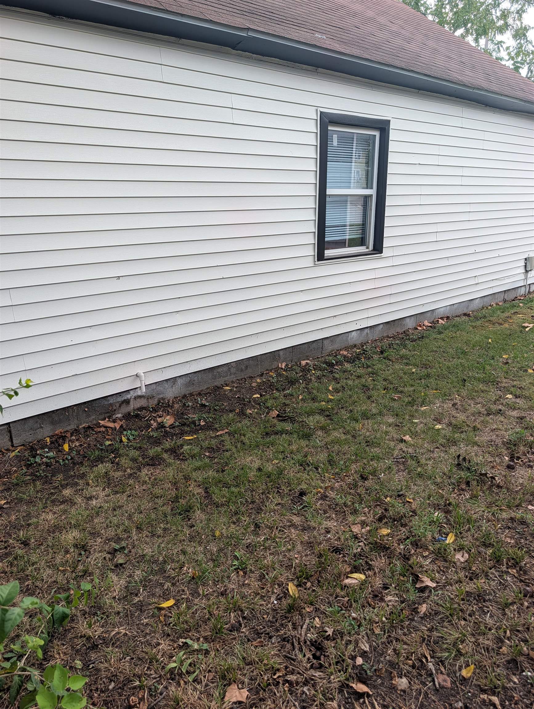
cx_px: 267
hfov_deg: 56.9
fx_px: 493
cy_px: 354
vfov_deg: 71.5
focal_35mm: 24
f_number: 1.68
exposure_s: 1/334
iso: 47
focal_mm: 6.9
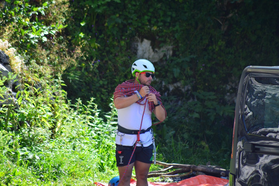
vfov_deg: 3.1
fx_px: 3485
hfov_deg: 4.6
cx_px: 140
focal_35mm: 450
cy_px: 93
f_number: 5.6
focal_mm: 300
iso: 400
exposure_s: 1/640
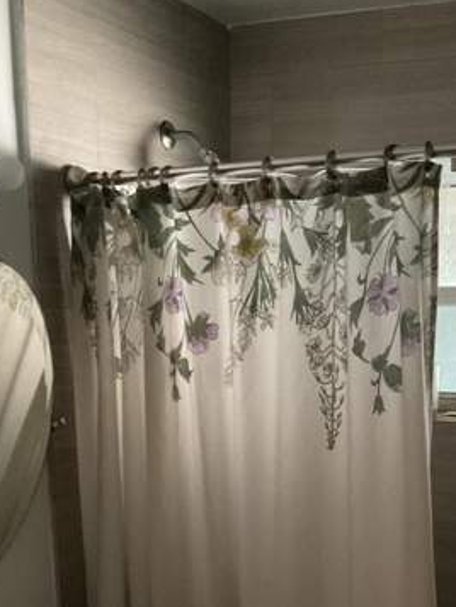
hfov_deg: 27.8
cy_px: 536
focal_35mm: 52
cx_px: 315
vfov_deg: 34.9
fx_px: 913
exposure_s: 1/24
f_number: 1.8
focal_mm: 3
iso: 500
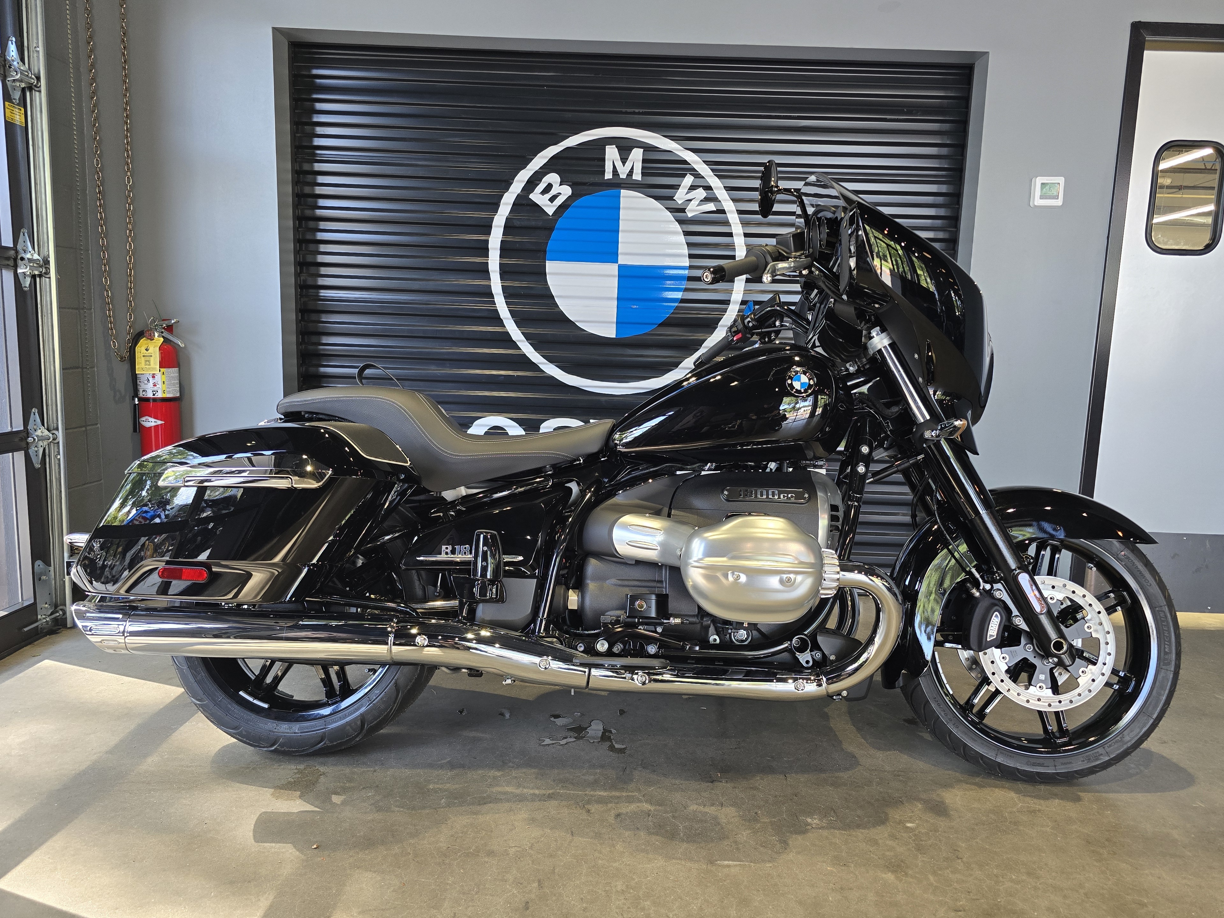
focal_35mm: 24
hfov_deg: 71.6
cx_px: 623
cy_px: 452
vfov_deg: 56.8
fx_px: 849
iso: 100
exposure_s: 1/120
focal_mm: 6.3
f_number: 1.7
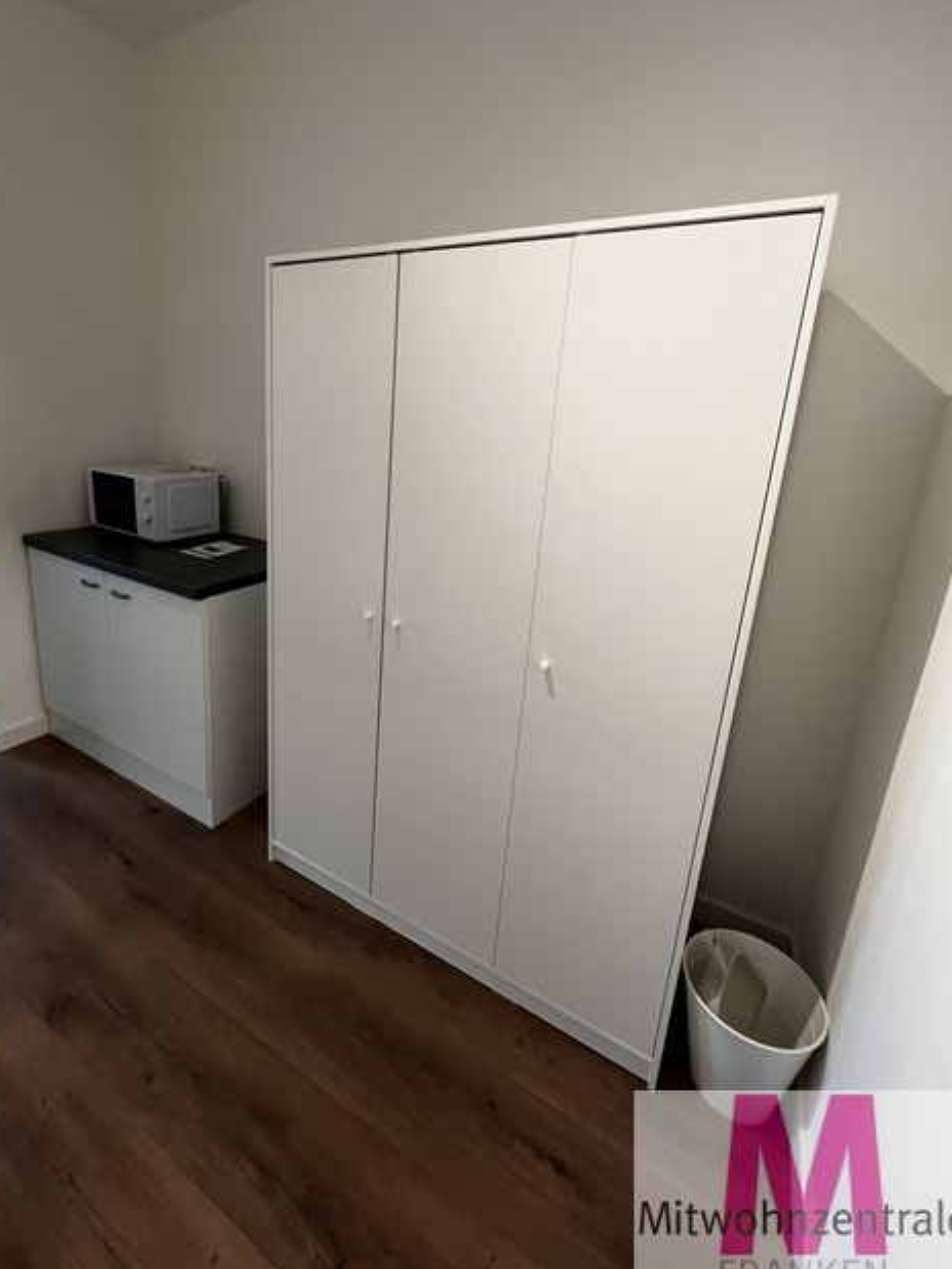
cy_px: 562
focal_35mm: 15
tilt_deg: -14.3
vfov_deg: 97.7
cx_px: 424
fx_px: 550
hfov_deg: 81.5
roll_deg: -3.8
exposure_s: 1/50
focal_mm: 1.57
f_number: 1.8
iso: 250
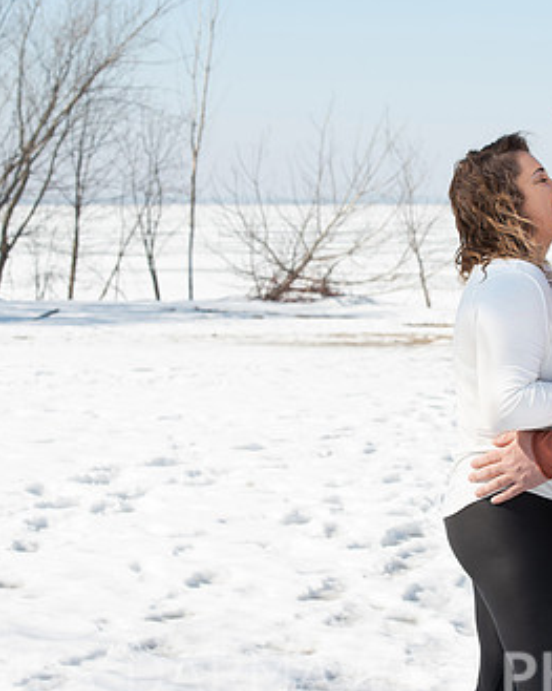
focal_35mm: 116
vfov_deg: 16.6
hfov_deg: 13.2
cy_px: 329
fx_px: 2370
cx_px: 401
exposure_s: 1/250
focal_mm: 70
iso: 100
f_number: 8
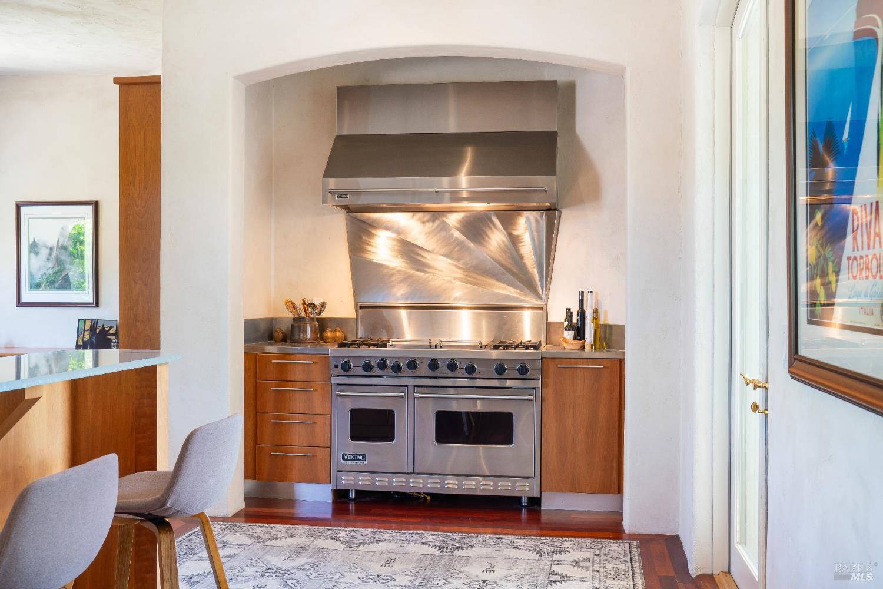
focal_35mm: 36
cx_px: 442
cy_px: 294
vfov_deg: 36.9
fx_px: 883
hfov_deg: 53.1
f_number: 10
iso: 100
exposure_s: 1/2.5
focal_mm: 36
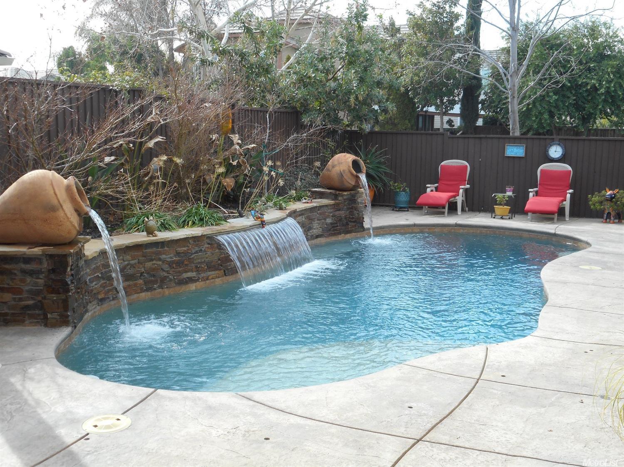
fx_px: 793
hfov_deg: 43.0
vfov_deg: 32.9
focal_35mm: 44
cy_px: 234
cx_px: 312
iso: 80
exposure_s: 1/100
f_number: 4.7
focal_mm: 7.9
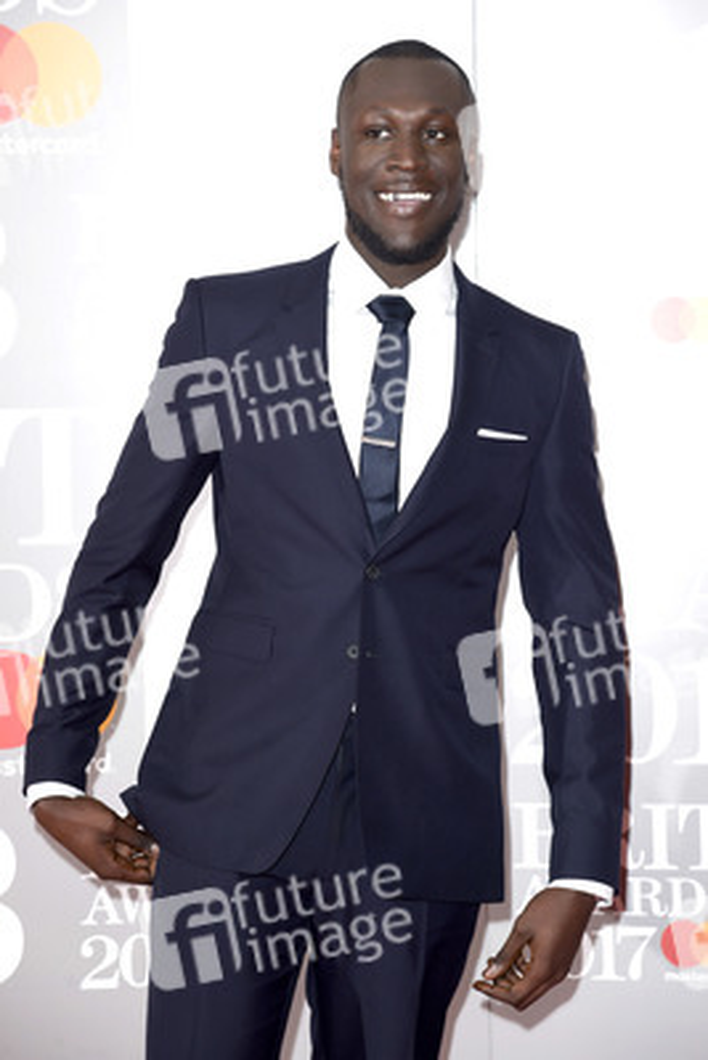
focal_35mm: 105
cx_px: 354
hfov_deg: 13.1
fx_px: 3095
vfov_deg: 19.4
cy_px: 530
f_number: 5.6
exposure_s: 1/250
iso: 400
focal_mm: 105
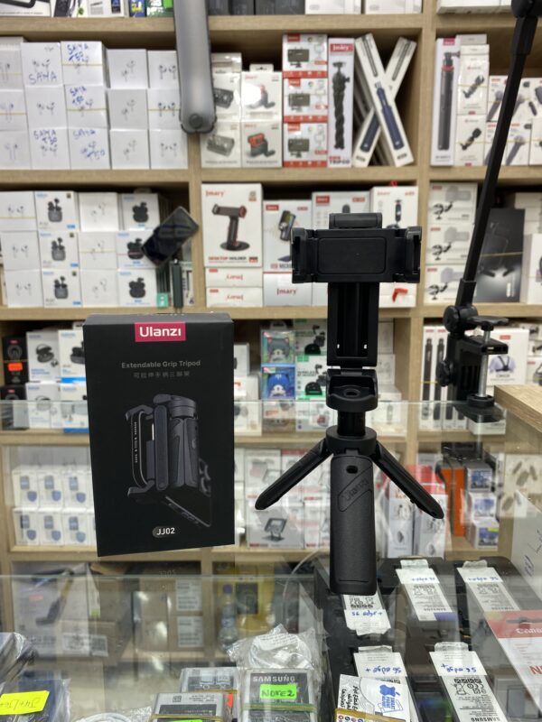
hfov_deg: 53.1
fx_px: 543
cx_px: 271
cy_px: 361
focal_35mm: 26
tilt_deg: -9.0
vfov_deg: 67.3
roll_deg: -0.3
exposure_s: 1/100
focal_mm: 4.25
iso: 40
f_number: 1.8
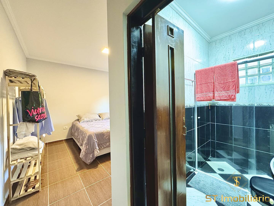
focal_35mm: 14
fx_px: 111
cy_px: 103
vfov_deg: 85.7
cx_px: 137
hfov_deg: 102.1
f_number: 2.2
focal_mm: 2.22
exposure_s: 1/60
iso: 500
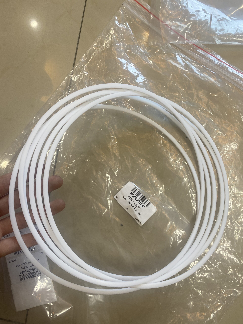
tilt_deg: -82.6
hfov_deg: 53.1
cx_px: 122
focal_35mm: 26
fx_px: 243
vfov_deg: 67.3
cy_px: 162
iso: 80
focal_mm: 4.25
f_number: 1.8
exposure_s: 1/100
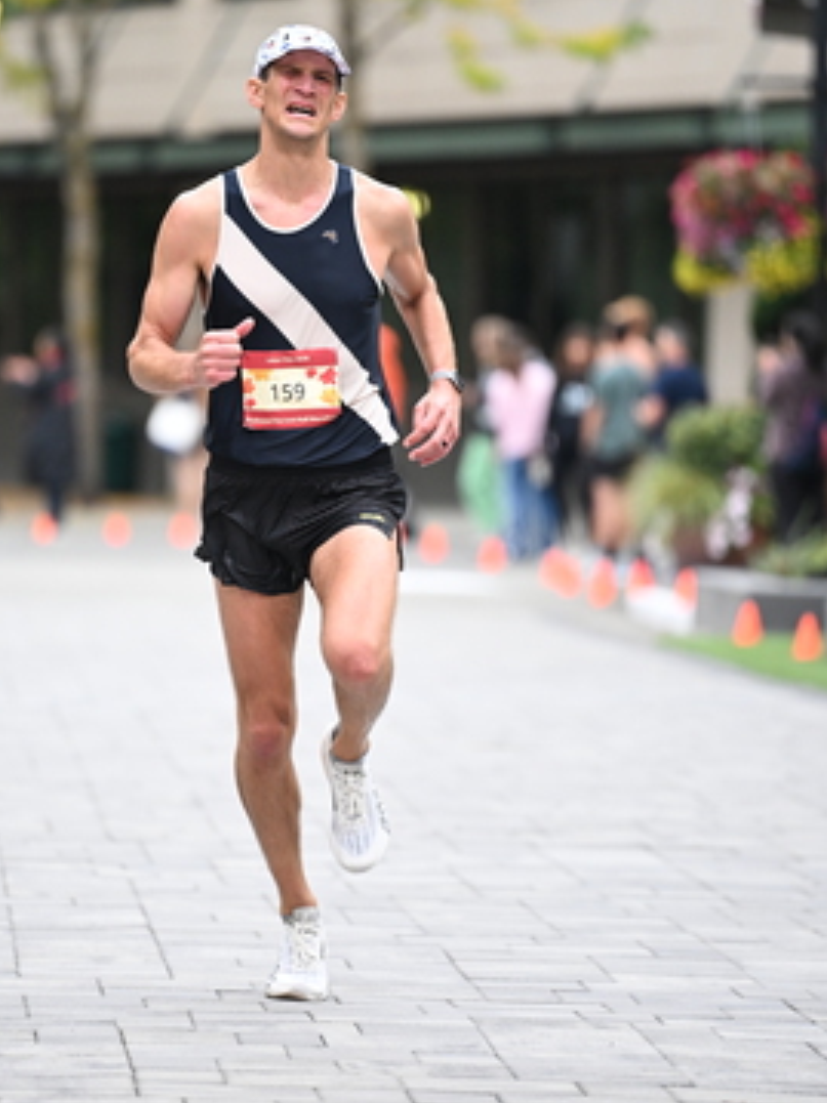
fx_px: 8924
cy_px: 525
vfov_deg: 7.1
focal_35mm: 280
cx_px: 321
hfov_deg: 5.3
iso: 1600
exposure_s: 1/800
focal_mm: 190
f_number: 2.8
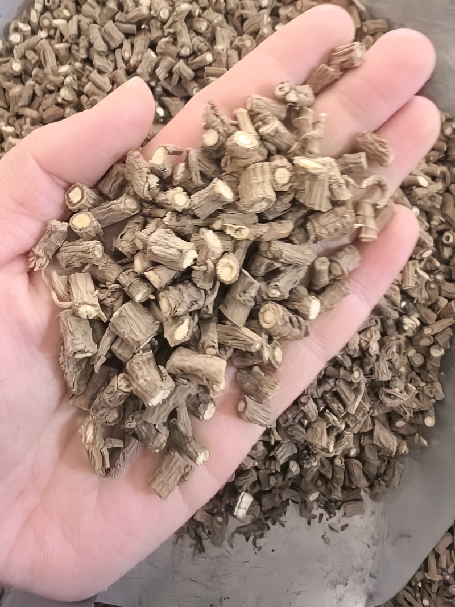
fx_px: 473
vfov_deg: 65.3
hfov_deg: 51.3
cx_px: 228
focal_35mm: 27
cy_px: 304
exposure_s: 1/20
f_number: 2.2
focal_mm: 1.95
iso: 1600
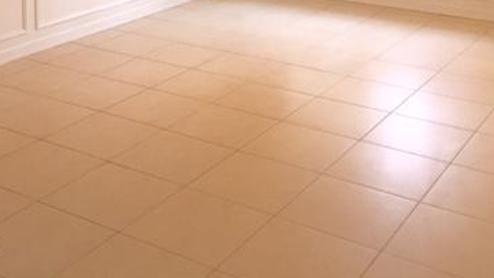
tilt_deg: -10.1
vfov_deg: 20.2
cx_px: 201
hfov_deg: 37.1
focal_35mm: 56
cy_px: -48
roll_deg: -0.2
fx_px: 733
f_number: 2.2
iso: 32
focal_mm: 4.15
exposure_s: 1/30
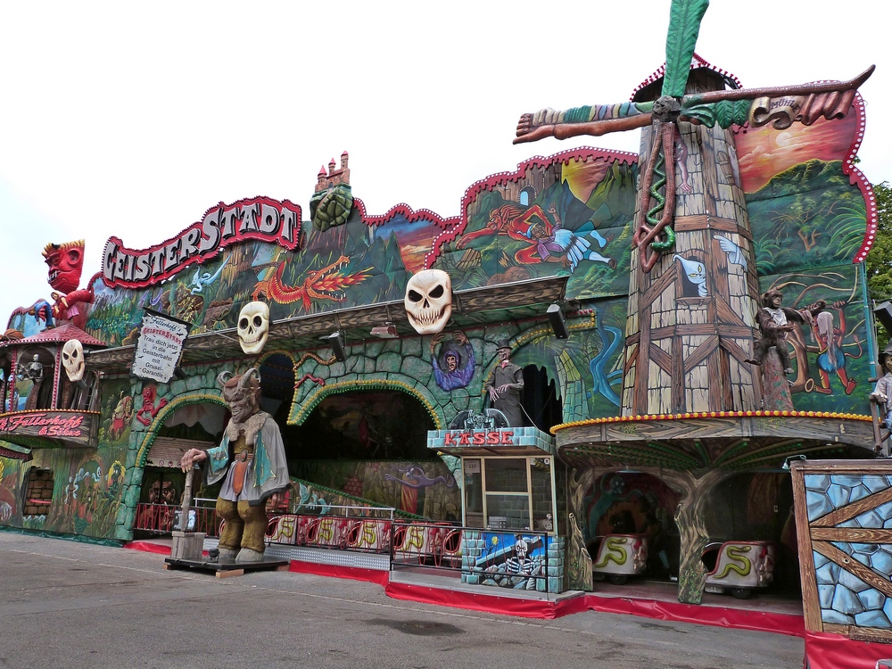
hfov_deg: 69.4
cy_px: 334
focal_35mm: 25
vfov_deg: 54.9
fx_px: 644
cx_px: 446
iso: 160
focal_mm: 4.5
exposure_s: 1/200
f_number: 5.6
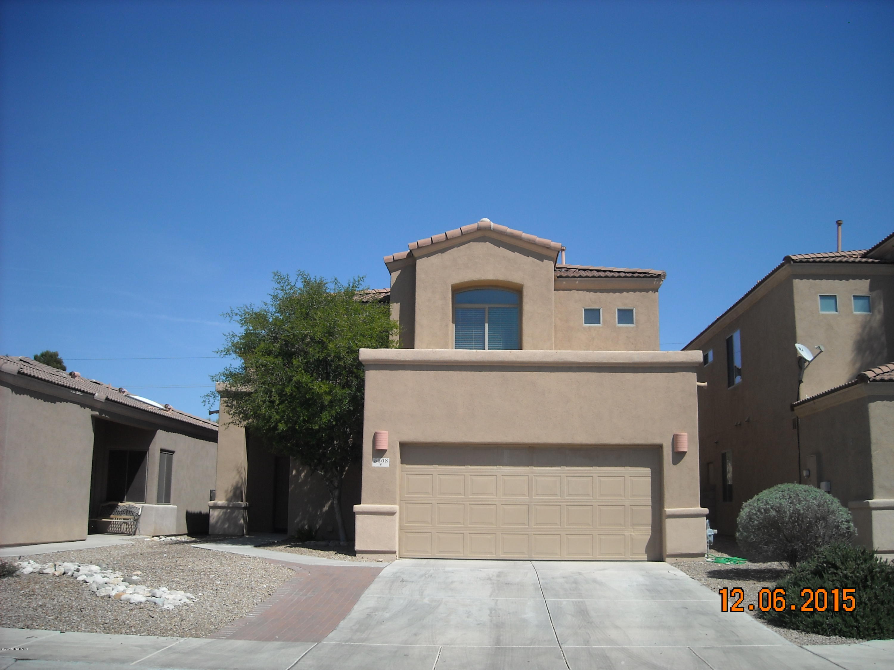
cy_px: 335
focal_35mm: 35
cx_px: 447
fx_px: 904
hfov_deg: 52.6
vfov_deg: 40.7
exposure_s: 1/353
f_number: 5.6
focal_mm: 5.7
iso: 64
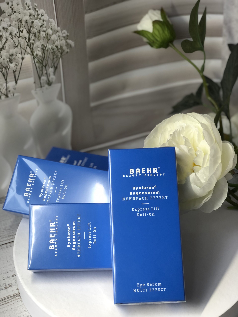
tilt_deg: -36.5
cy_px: 158
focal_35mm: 57
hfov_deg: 25.7
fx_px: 523
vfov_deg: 33.8
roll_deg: +1.8
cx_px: 119
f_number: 2.8
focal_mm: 6.6
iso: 25
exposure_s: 1/33
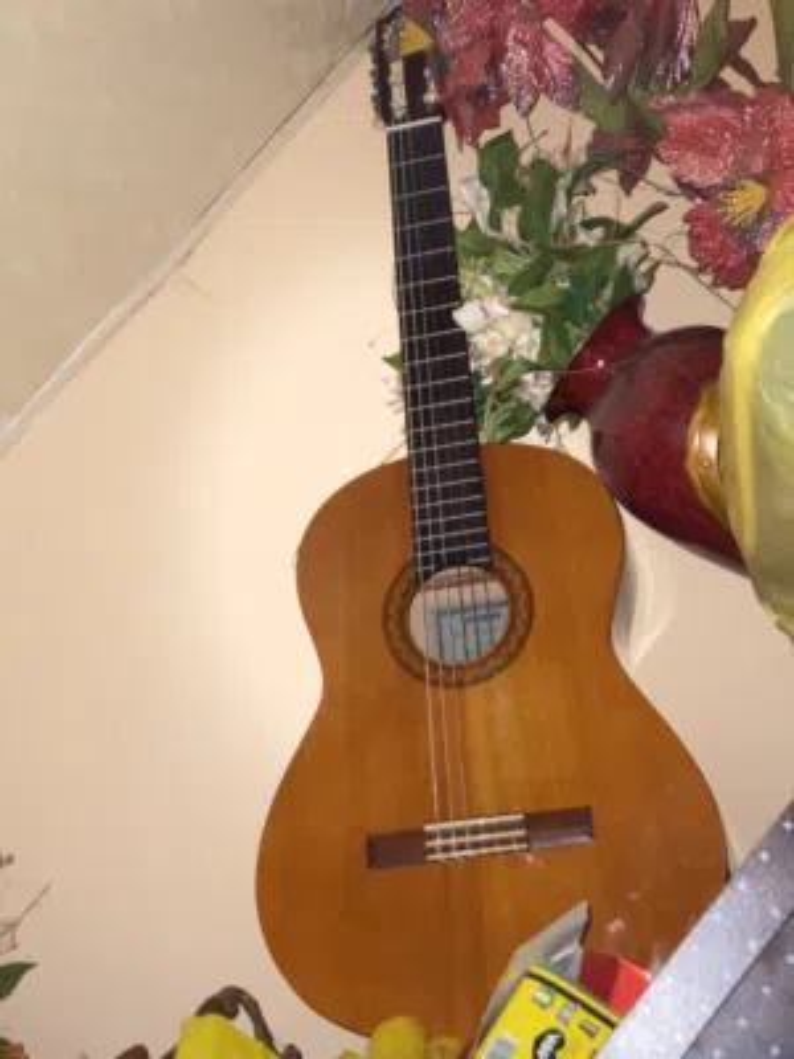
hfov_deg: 28.0
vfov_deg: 36.8
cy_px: 530
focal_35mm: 52
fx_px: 1590
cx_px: 397
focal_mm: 6
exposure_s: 1/34
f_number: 2
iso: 125
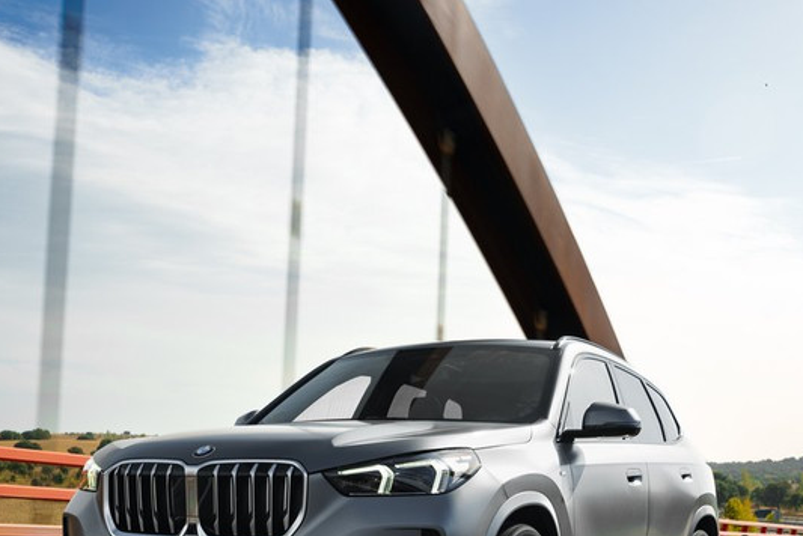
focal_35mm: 54
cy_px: 456
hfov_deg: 36.3
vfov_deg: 24.5
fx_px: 1205
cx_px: 235
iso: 160
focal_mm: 24
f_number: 5
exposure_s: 1/80
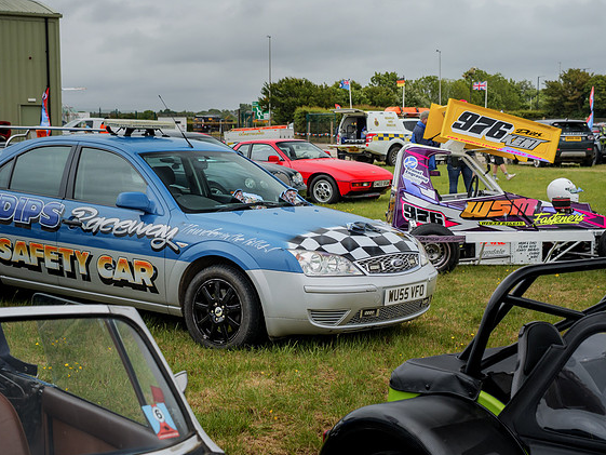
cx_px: 311
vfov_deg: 23.3
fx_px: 1103
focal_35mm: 63
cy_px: 229
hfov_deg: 30.7
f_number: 4
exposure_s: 1/320
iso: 200
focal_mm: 27
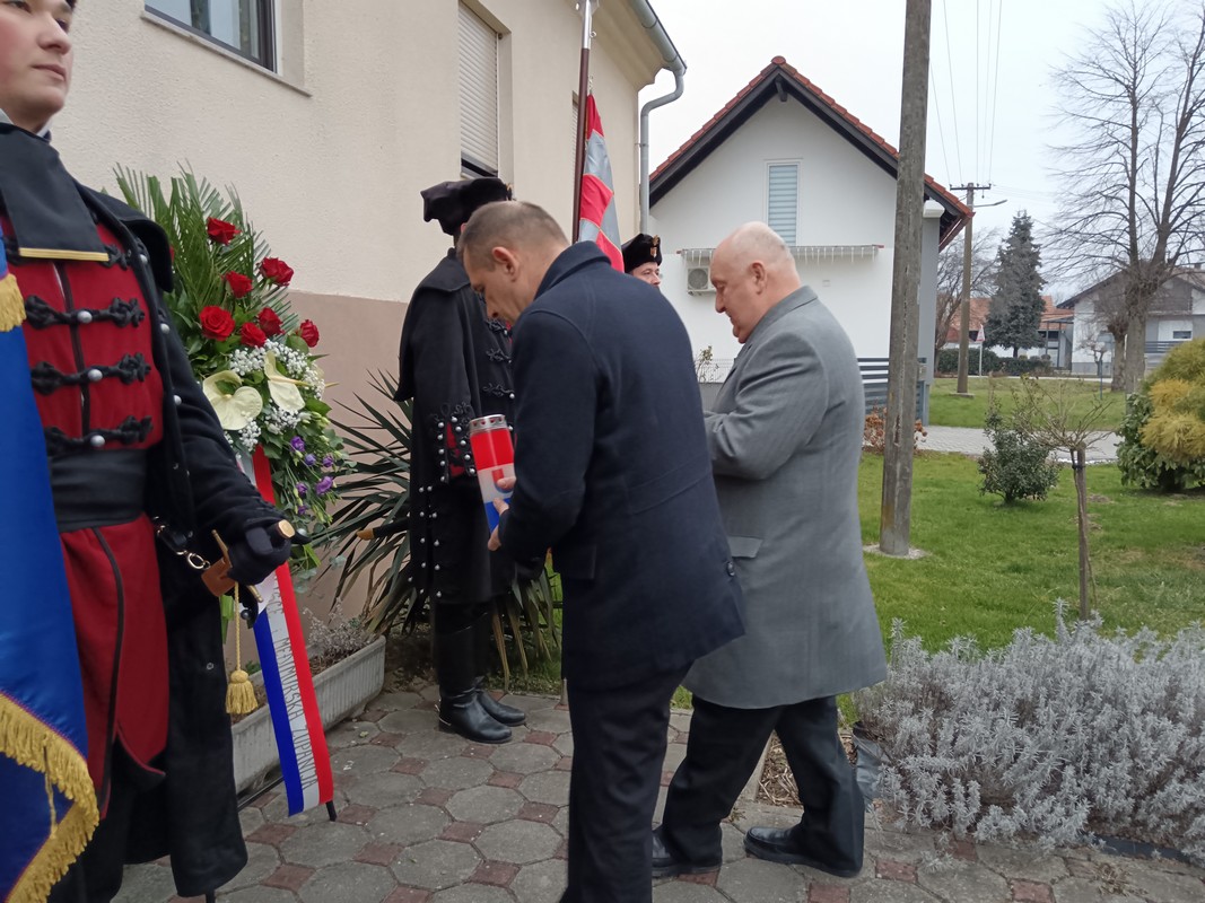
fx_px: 940
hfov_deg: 65.3
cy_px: 452
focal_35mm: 27
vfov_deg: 51.3
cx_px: 602
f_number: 1.9
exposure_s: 1/100
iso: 1058
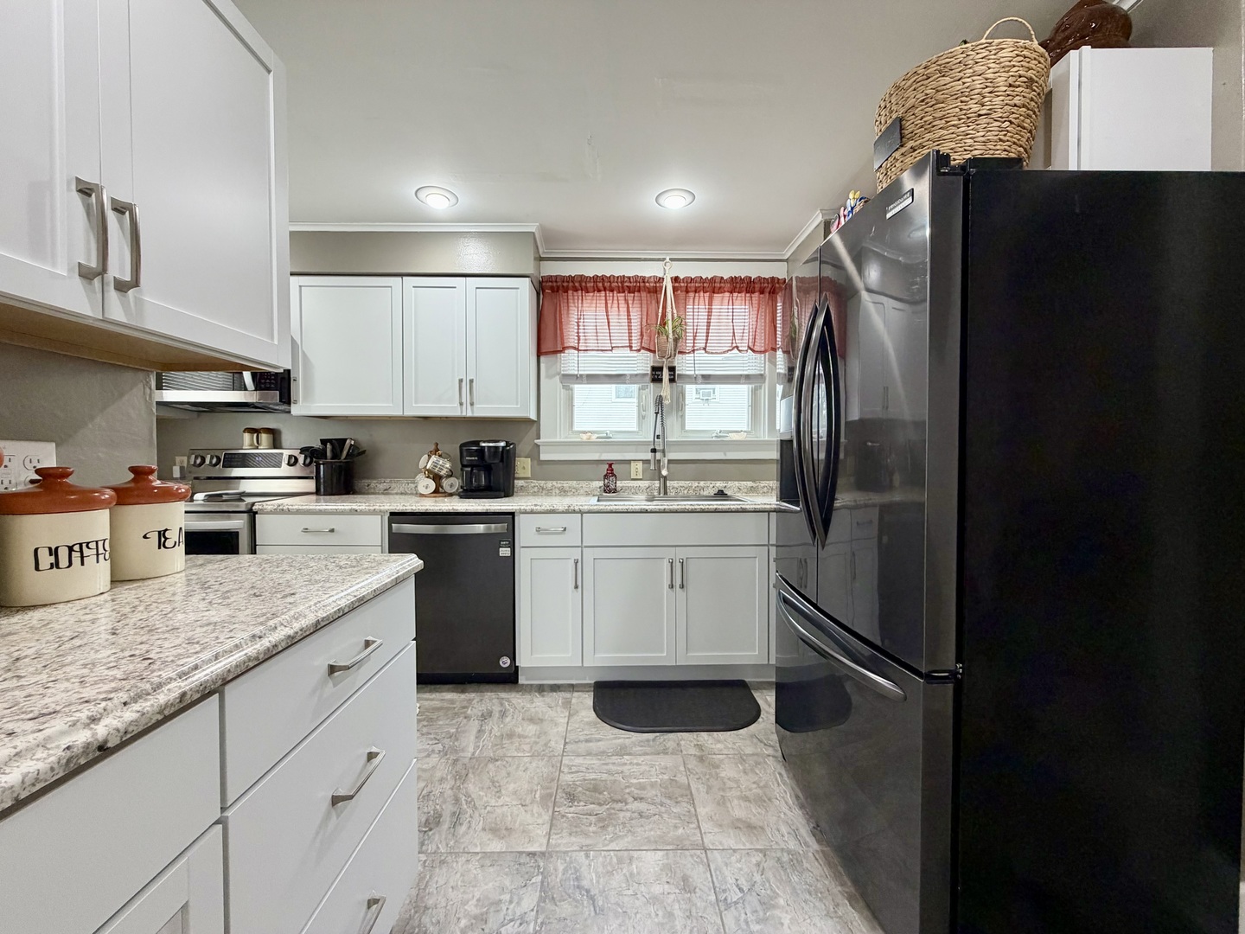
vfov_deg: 85.7
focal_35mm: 14
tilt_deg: -1.6
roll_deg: +0.3
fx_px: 504
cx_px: 622
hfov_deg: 102.1
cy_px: 467
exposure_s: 1/60
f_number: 2.2
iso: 200
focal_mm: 2.22
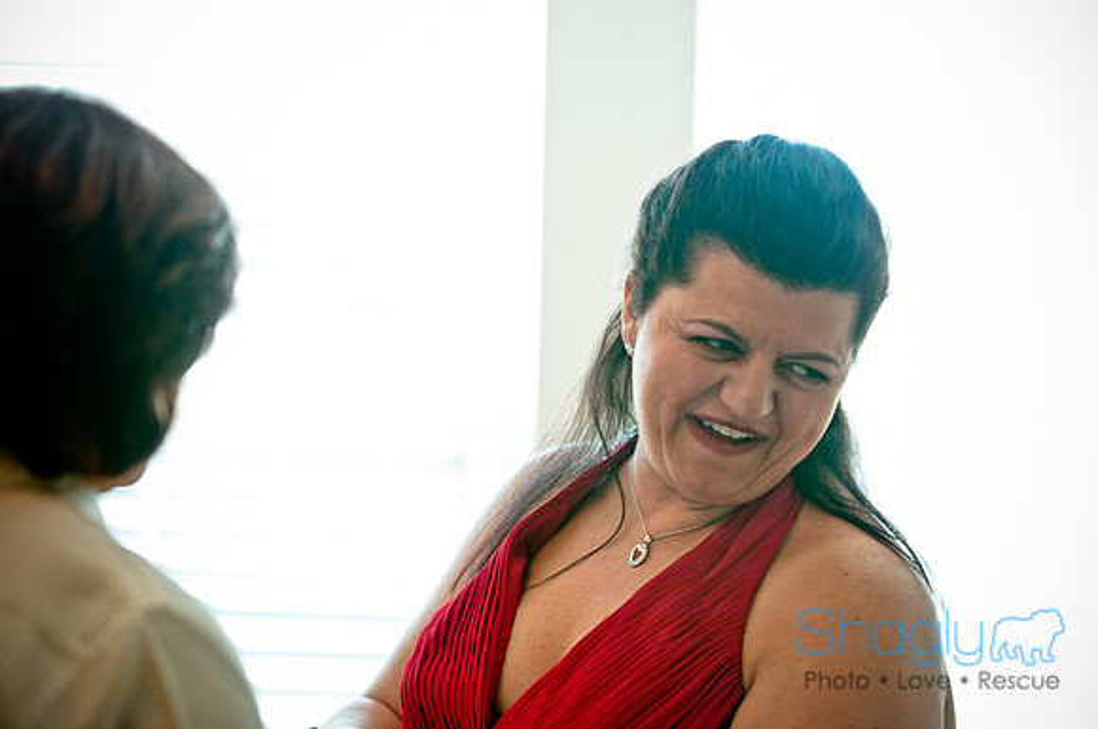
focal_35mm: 158
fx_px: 4797
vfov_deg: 8.7
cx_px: 549
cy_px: 364
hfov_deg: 13.1
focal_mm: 105
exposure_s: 1/100
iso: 400
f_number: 2.8
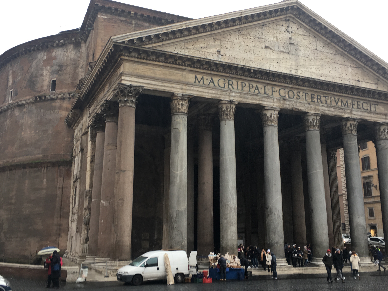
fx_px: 415
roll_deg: -1.1
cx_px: 196
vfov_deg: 38.6
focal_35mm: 37
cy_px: 129
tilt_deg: +17.5
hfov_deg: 50.1
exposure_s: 1/50
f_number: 2.2
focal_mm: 4.15
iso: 25
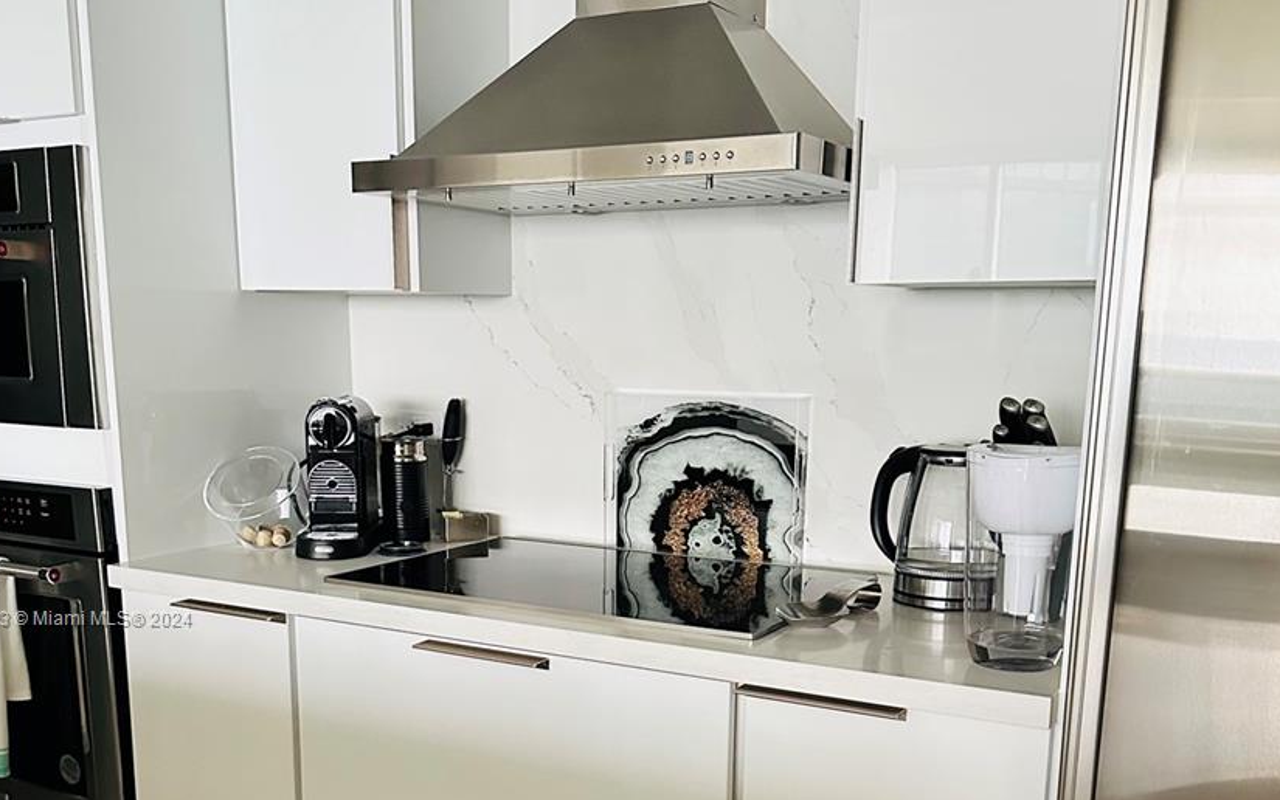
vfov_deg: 33.6
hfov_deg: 52.7
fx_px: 1291
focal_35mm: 37
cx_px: 605
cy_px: 620
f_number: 1.78
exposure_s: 1/45
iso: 1000
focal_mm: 6.86
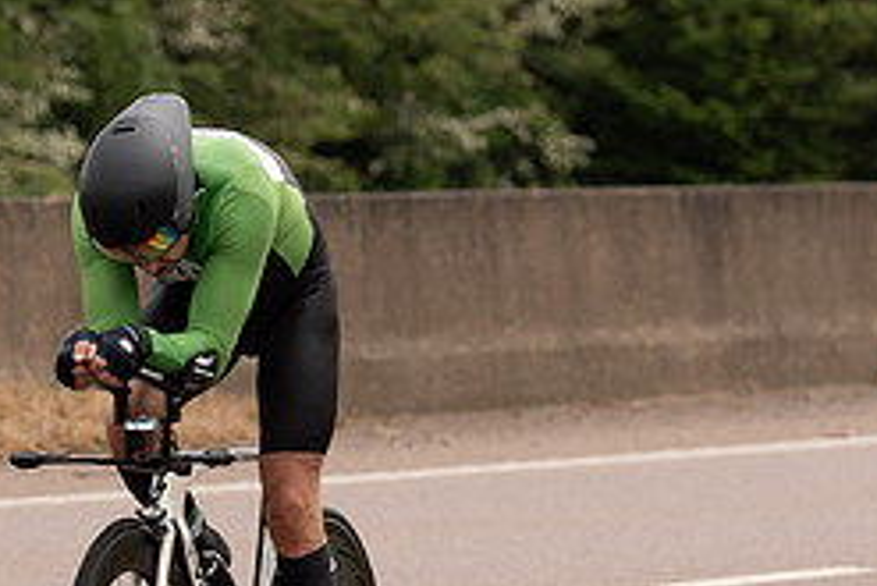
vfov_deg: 2.4
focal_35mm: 563
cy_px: 251
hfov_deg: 3.7
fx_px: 13723
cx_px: 144
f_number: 4
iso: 125
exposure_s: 1/800
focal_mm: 142
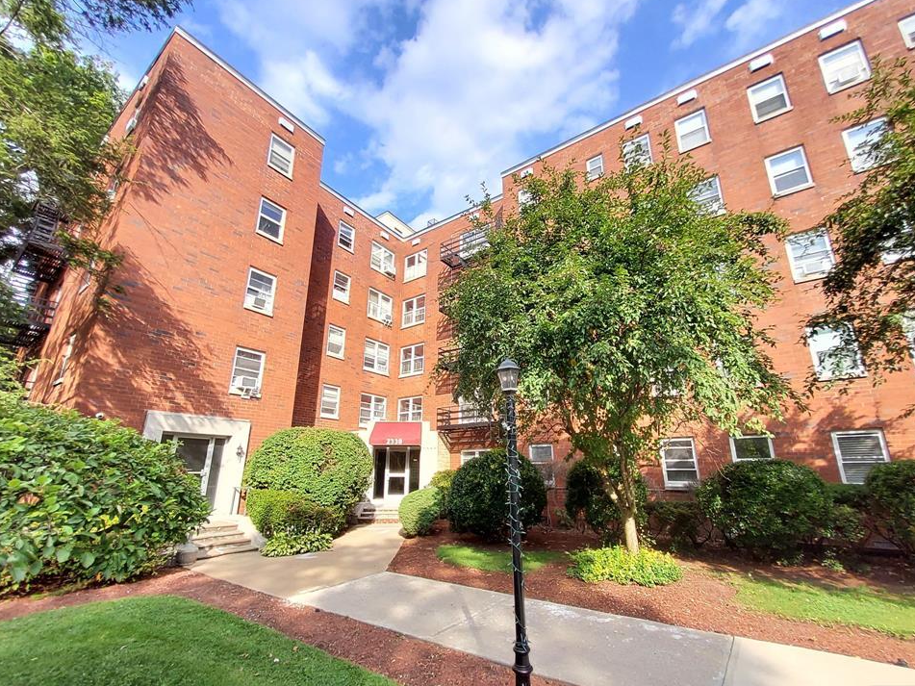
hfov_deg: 102.0
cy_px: 363
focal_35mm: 14
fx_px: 370
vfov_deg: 85.6
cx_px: 474
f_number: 2.2
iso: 50
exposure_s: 1/320
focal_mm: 1.13
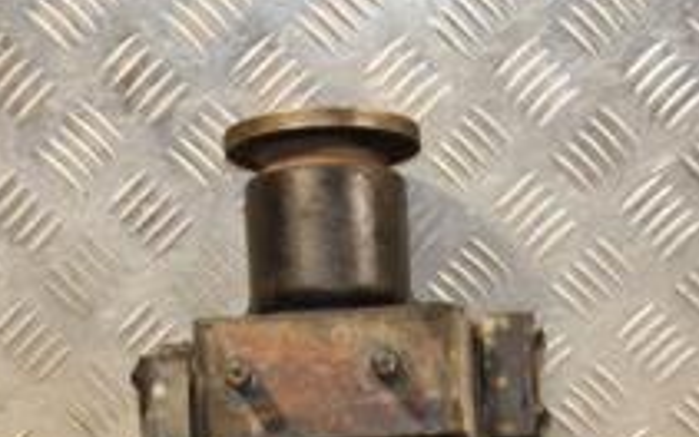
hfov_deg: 17.0
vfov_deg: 10.4
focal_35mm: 122
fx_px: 2325
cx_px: 530
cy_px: 616
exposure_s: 1/200
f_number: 7.1
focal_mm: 28
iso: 800
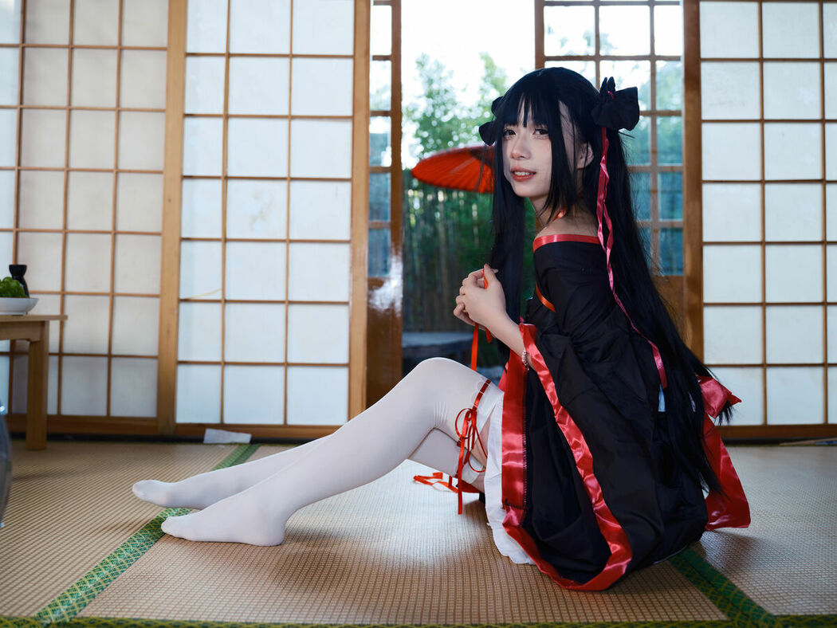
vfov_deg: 37.7
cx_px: 418
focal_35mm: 38
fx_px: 919
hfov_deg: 49.0
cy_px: 314
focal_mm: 47.9
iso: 500
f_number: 4
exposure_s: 1/125
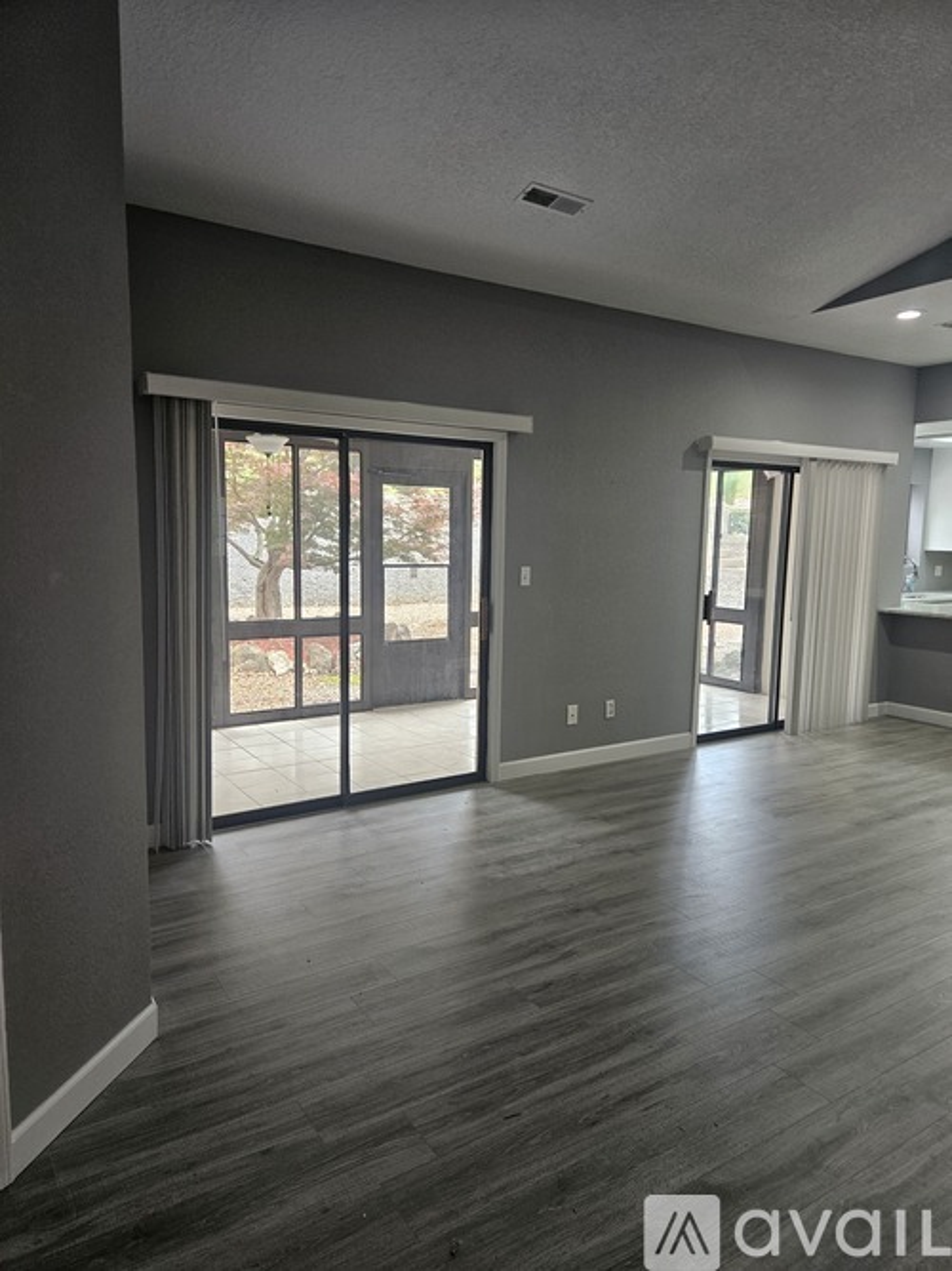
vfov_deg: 73.9
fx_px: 844
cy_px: 636
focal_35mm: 23
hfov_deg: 58.9
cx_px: 476
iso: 200
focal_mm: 5.4
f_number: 1.8
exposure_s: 1/120
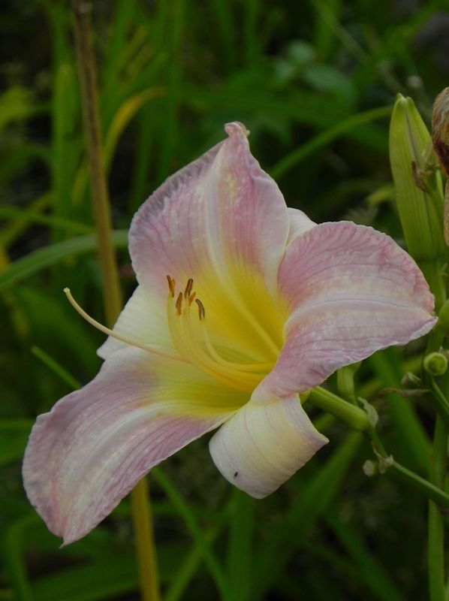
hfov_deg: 5.1
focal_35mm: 291
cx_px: 224
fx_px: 5043
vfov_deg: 6.8
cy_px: 300
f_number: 5
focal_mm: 51.8
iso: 160
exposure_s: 1/160
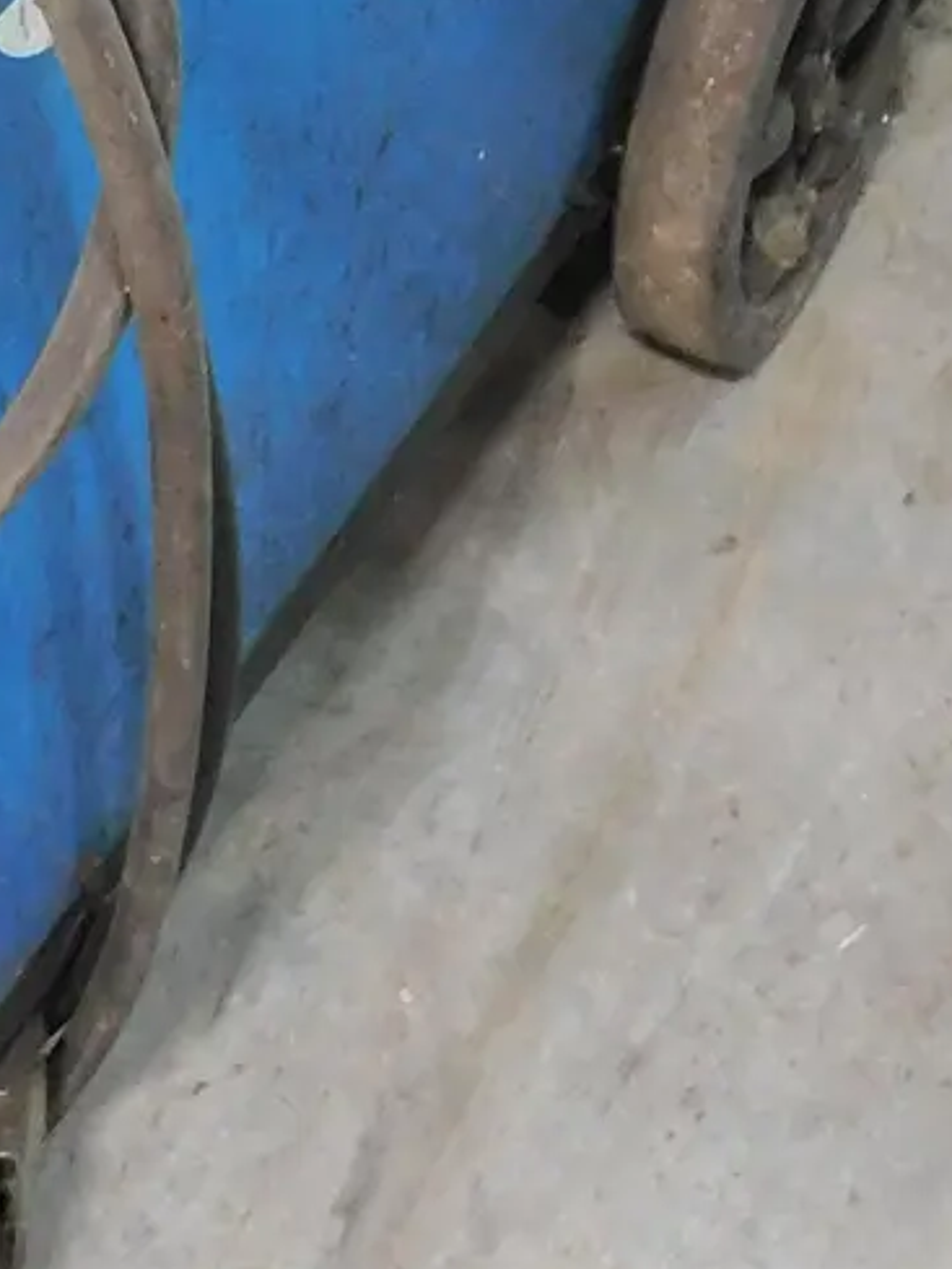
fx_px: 3445
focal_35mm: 94
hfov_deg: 15.0
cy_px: -649
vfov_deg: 18.4
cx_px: -291
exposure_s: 1/20
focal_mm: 4
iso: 400
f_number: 3
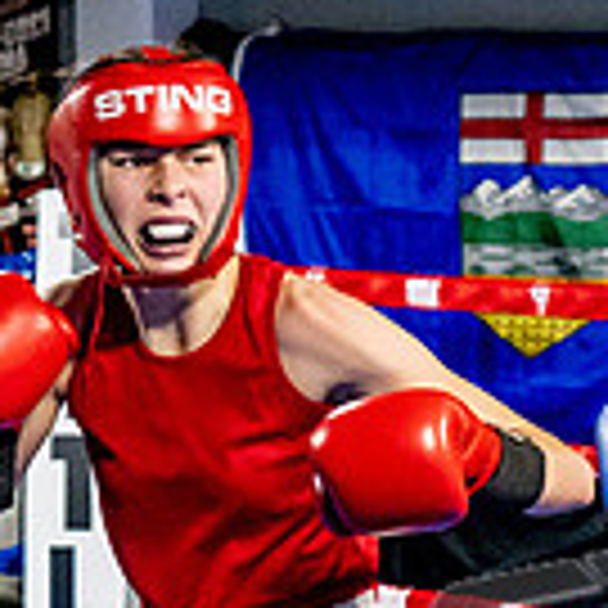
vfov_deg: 9.1
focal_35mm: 190
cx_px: 437
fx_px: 3776
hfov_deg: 9.2
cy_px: 660
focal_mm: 35
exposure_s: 1/800
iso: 5000
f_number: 2.8
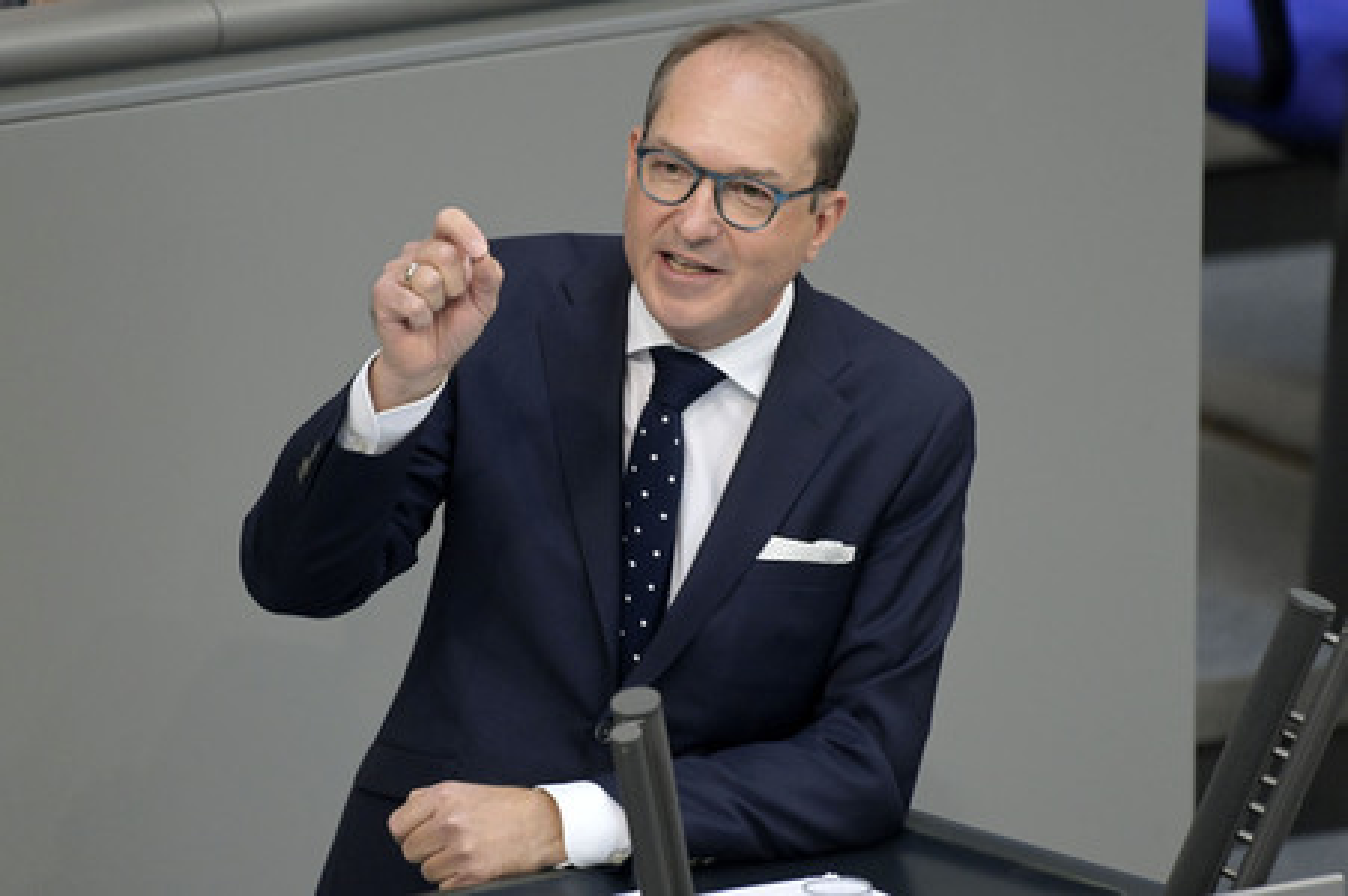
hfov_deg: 4.6
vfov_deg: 3.1
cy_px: 448
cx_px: 674
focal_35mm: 450
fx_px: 16837
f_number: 5.6
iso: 8000
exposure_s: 1/400
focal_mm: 450
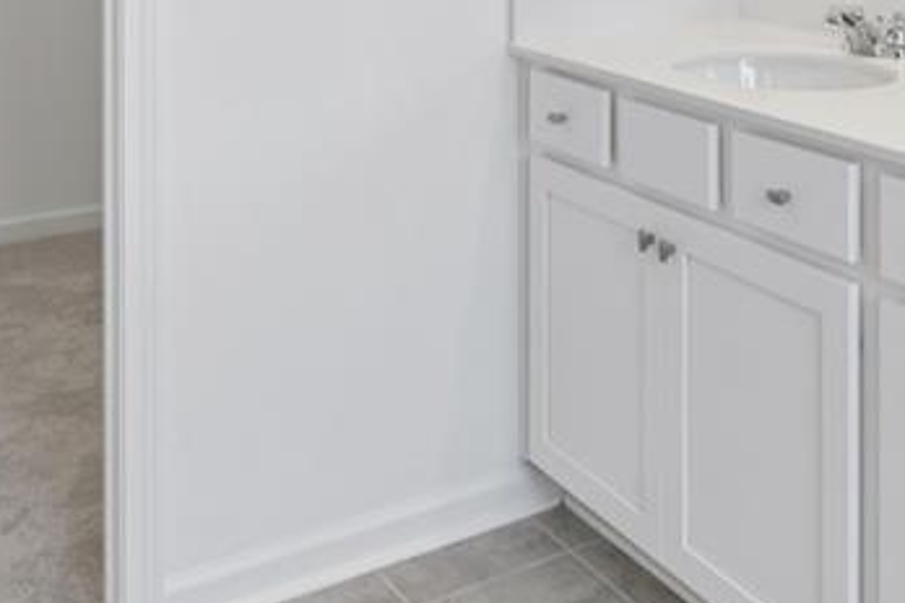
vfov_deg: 24.0
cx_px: 676
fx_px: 1257
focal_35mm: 50
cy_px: -160
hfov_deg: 38.6
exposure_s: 1/60
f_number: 7.1
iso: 200
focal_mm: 17
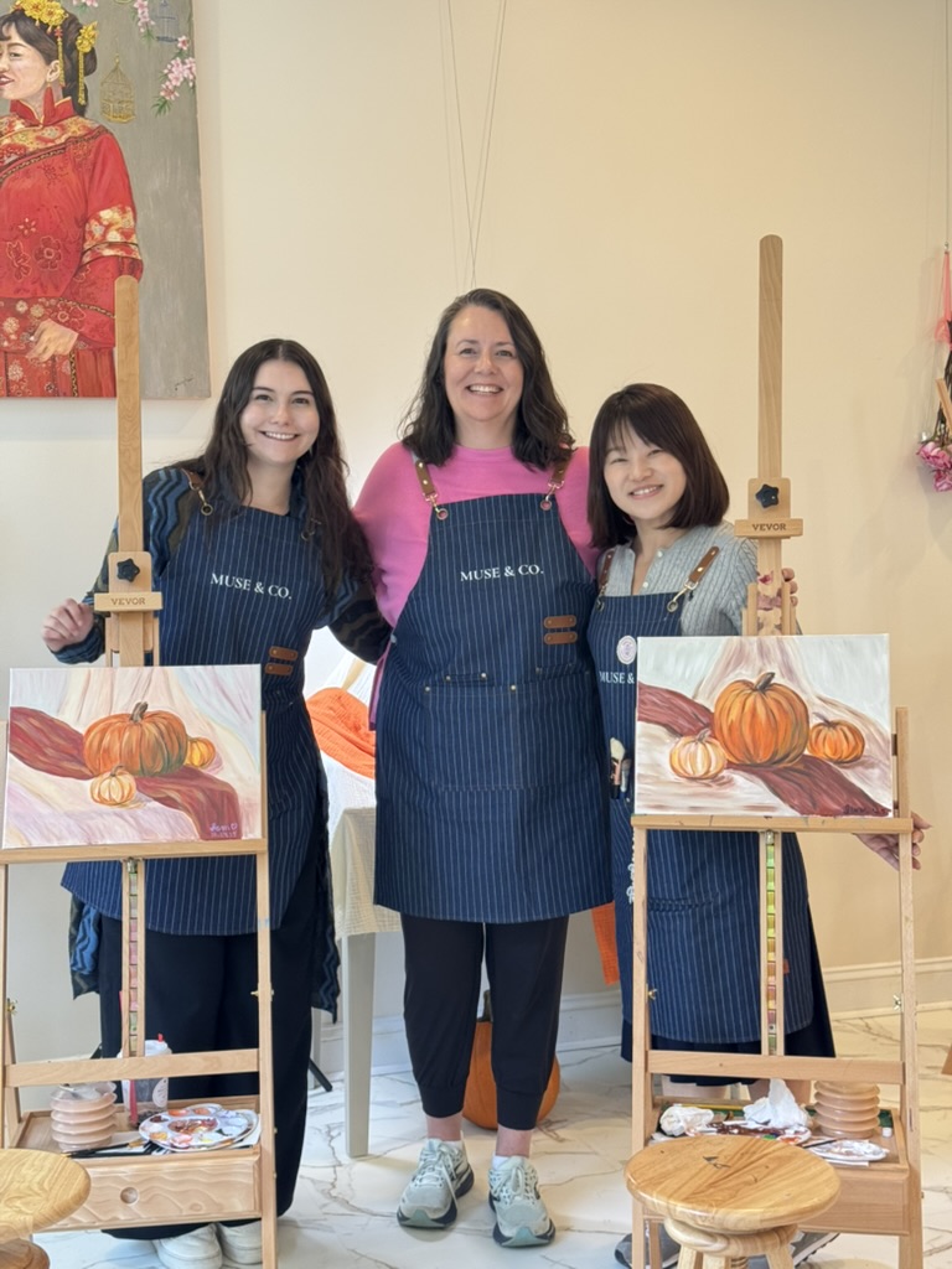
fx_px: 1760
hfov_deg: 30.3
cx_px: 476
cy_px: 634
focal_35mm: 48
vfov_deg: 39.7
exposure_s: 1/60
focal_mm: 6.76
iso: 160
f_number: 1.78
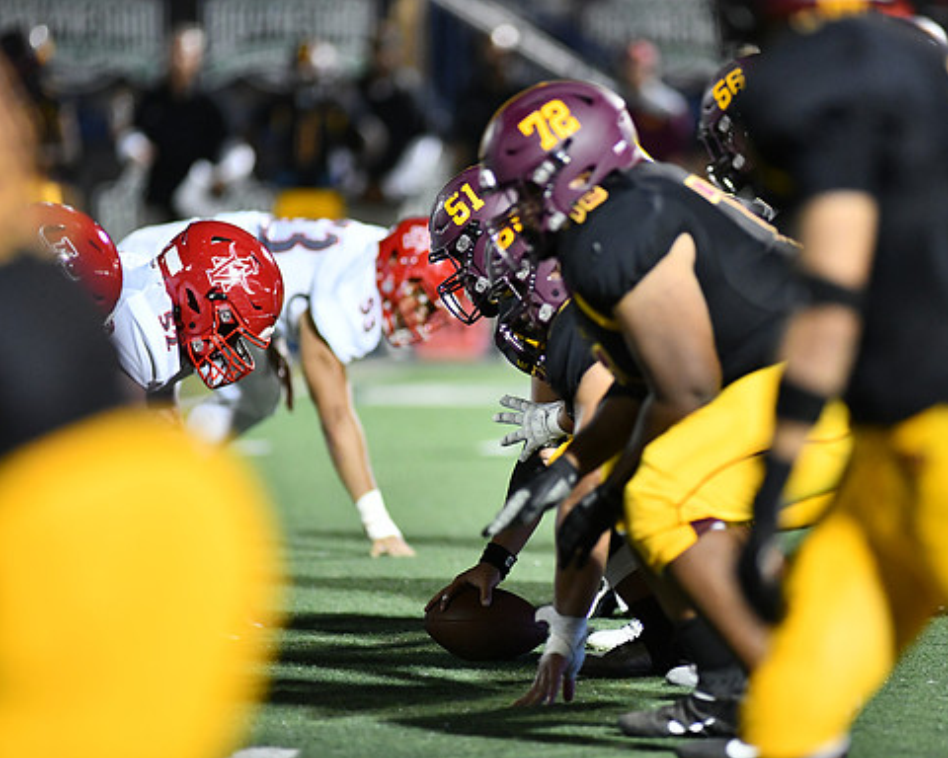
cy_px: 380
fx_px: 9539
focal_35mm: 340
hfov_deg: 5.7
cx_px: 555
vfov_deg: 4.6
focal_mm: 300
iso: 5000
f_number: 2.8
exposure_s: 1/1000
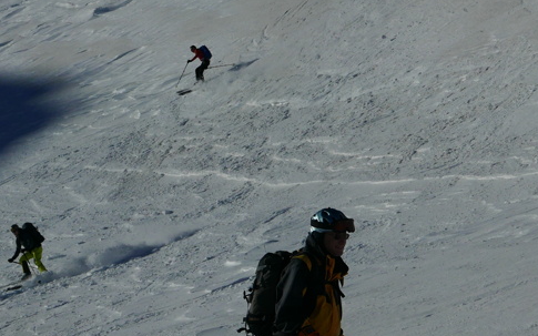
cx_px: 220
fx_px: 2067
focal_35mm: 141
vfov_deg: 9.3
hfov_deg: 14.8
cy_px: 145
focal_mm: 25.4
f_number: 5.6
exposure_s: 1/6400
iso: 200
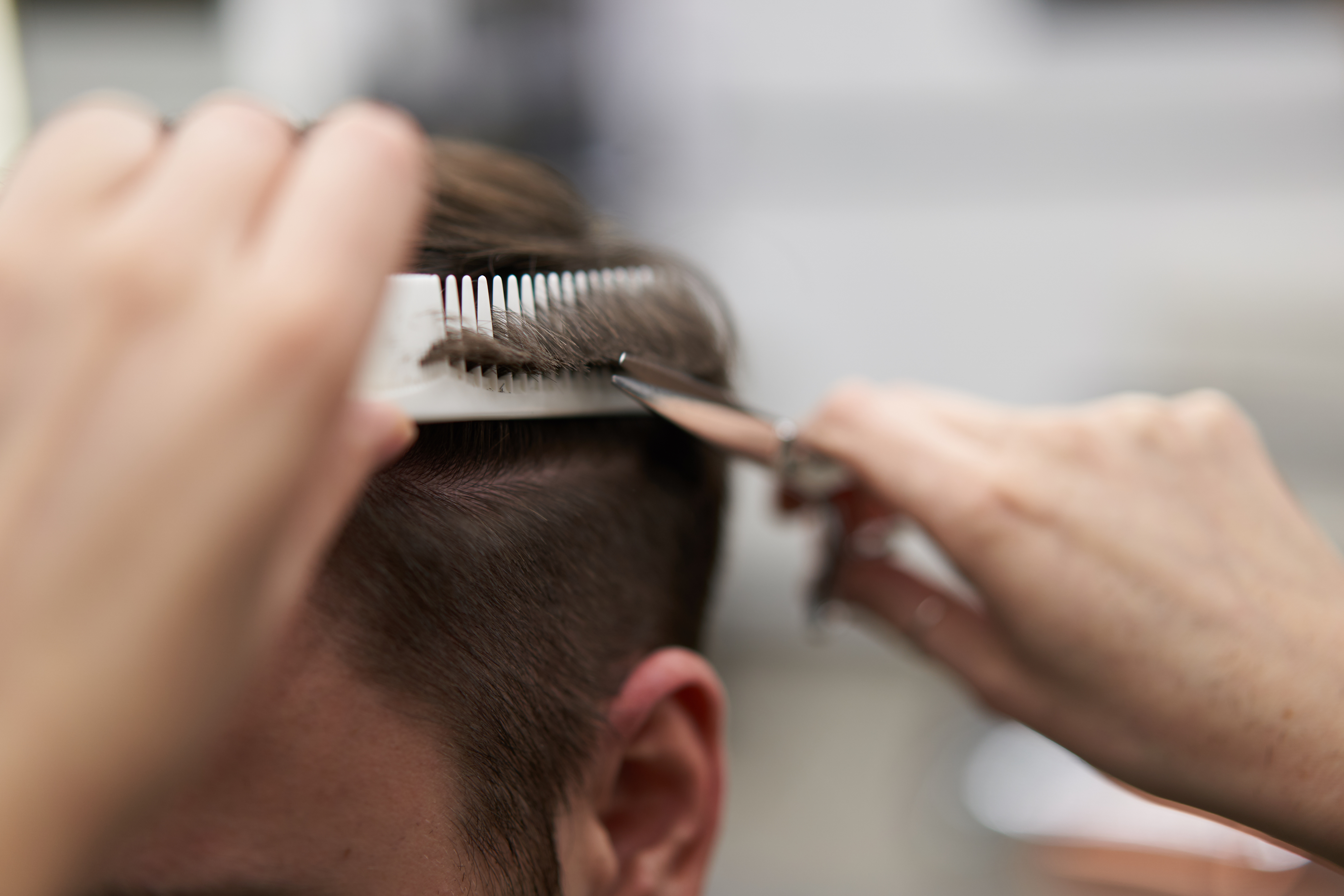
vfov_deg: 24.6
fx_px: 2053
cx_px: 672
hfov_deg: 36.2
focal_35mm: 55
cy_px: 448
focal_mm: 55
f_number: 1.8
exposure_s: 1/160
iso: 200
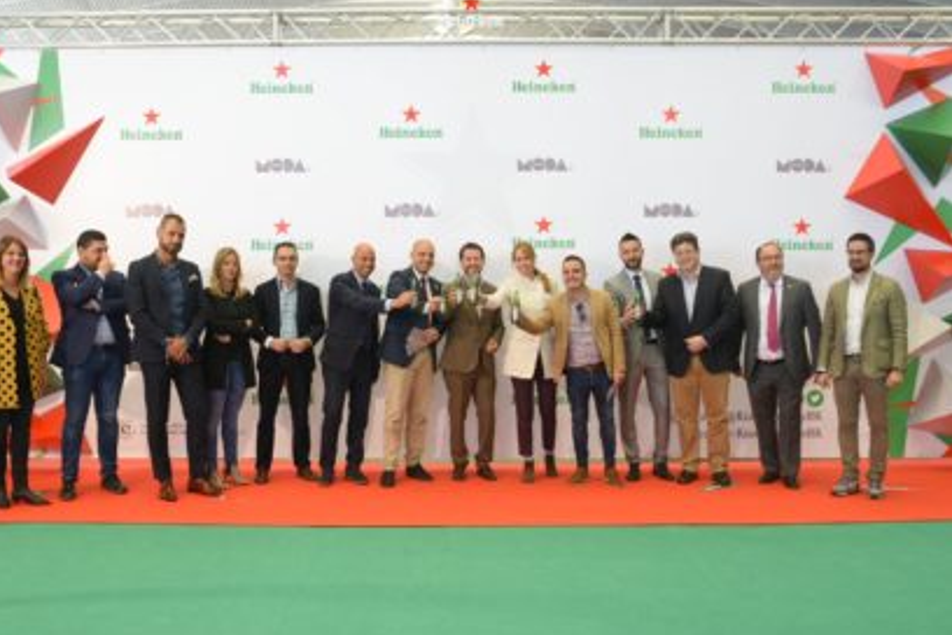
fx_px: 952
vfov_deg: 36.9
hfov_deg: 53.1
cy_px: 318
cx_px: 464
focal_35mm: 36
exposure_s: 1/80
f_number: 6.3
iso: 1000
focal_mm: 35
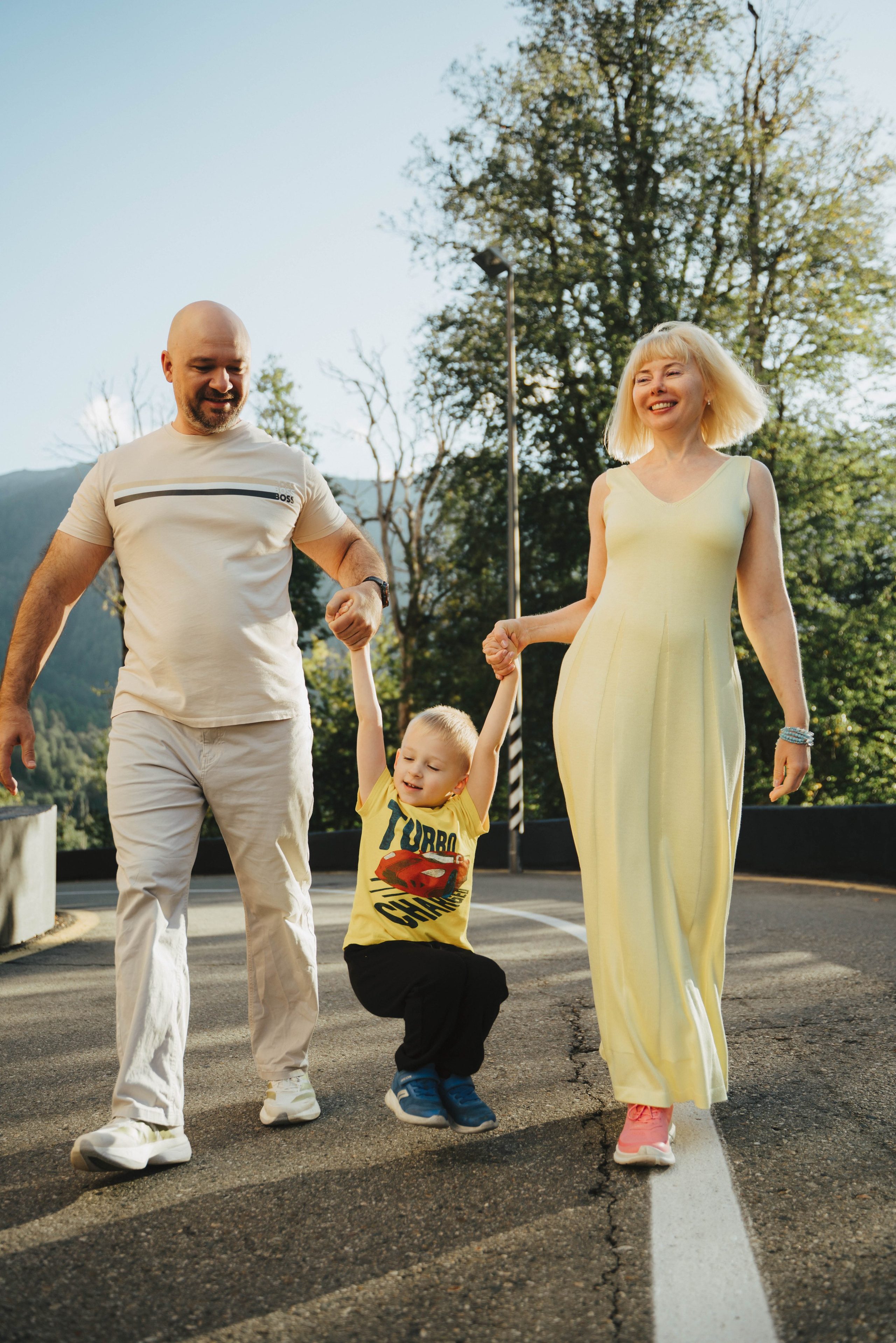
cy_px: 672
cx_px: 448
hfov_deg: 46.4
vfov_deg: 65.5
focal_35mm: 28
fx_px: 1045
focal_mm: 28
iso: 250
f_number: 2.8
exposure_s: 1/800
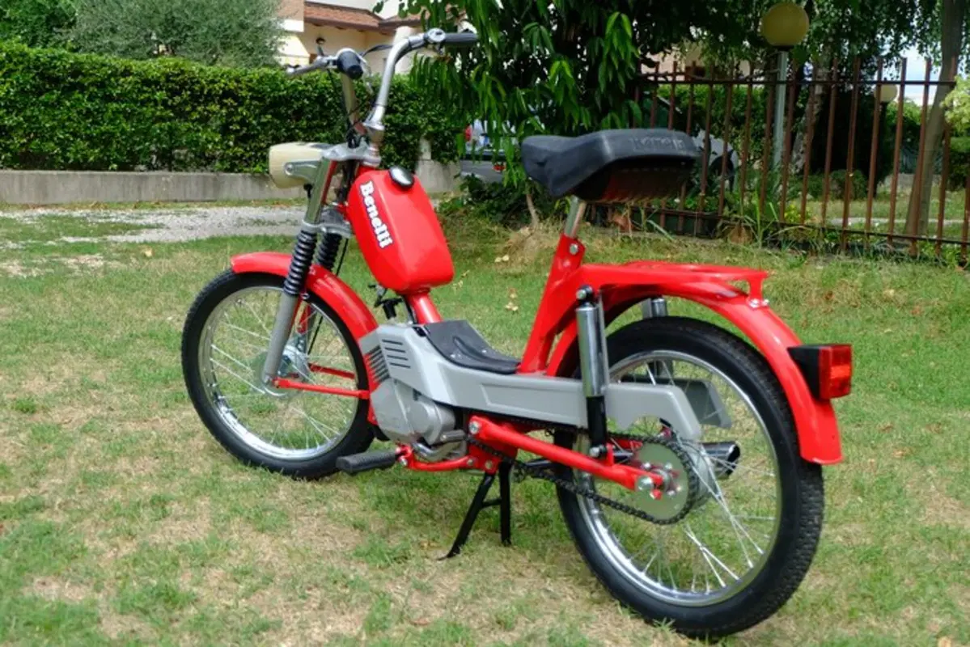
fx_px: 1078
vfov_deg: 33.4
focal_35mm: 40
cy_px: 324
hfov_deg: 48.4
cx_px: 485
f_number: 4.5
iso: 800
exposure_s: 1/1000
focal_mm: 26.9
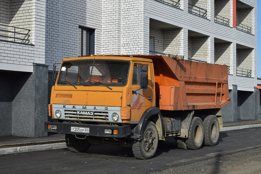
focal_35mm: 60
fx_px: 435
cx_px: 130
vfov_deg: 22.6
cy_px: 87
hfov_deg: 33.4
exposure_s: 1/1000
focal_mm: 40
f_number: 6.3
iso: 200
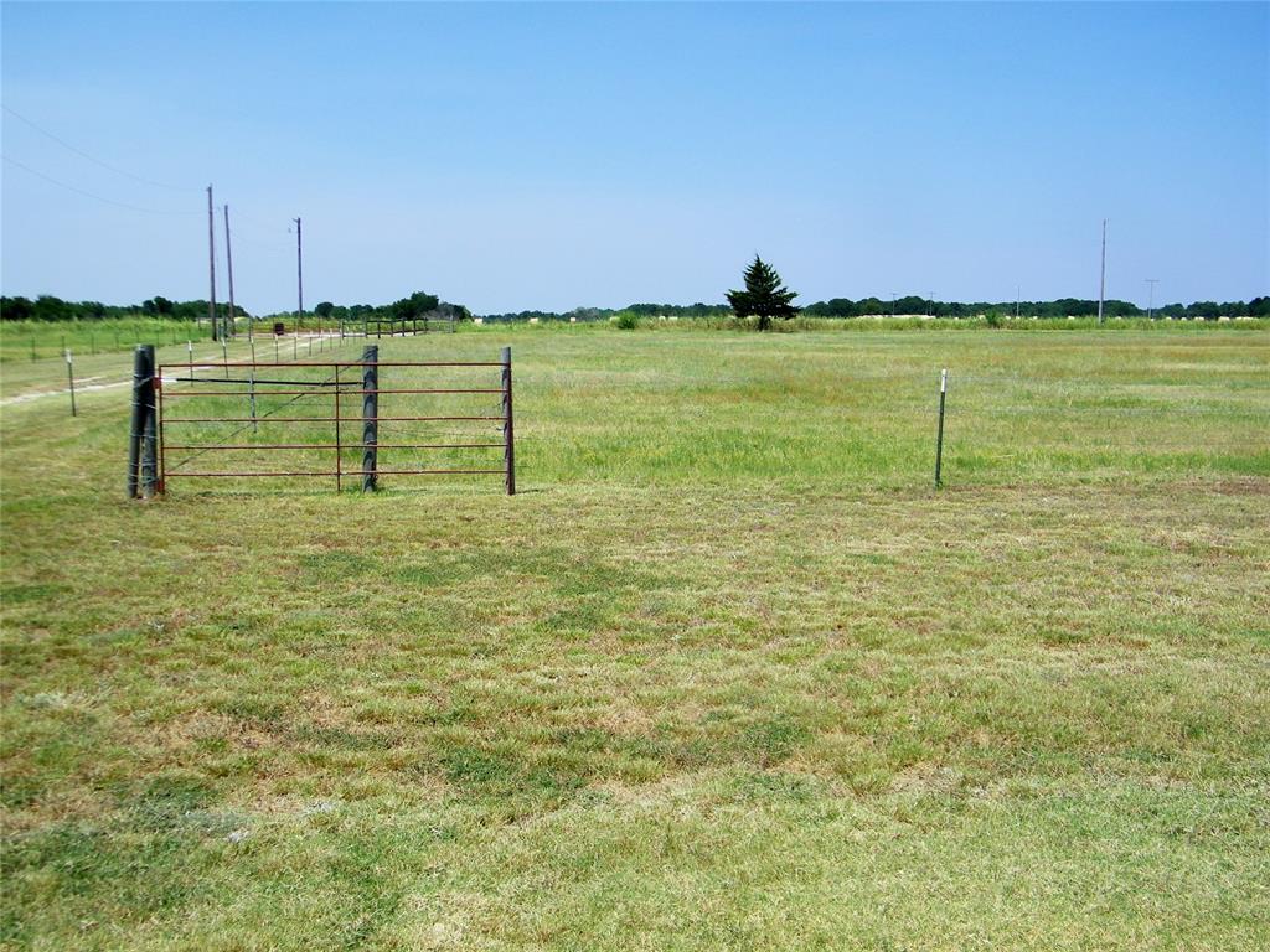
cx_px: 635
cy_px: 476
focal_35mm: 38
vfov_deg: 37.7
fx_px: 1394
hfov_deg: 49.0
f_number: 7.4
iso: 80
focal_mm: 6.8
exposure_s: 1/200
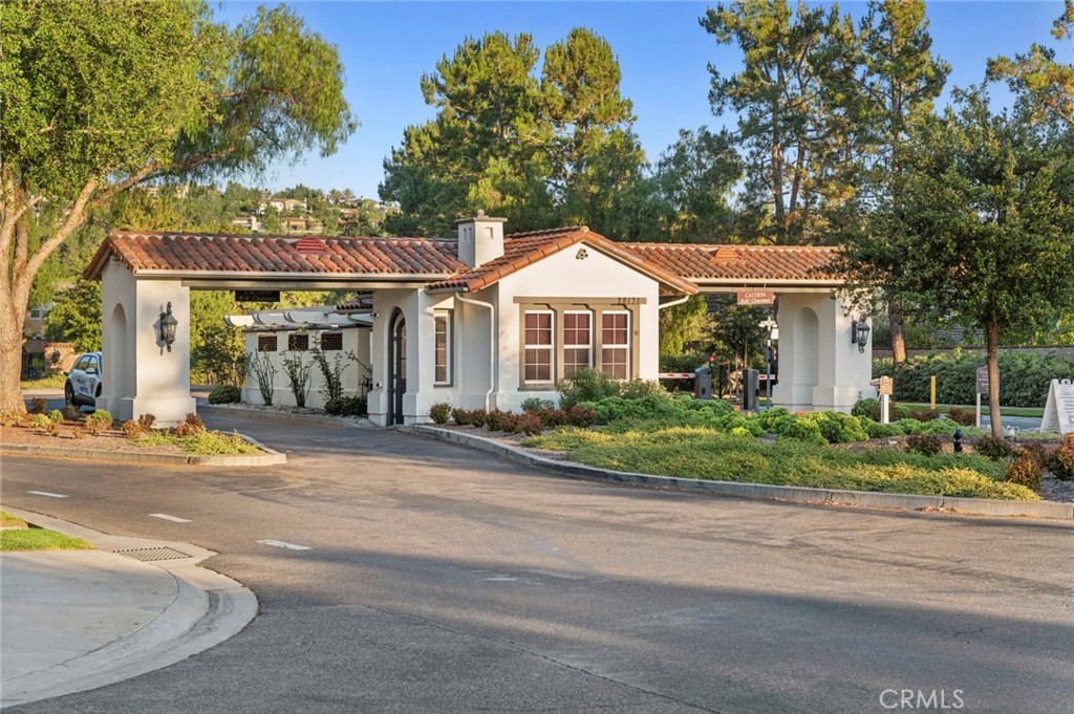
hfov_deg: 30.1
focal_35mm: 67
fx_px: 1997
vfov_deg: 20.3
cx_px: 537
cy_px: 357
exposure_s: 1/500
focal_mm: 67
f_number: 5.6
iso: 400
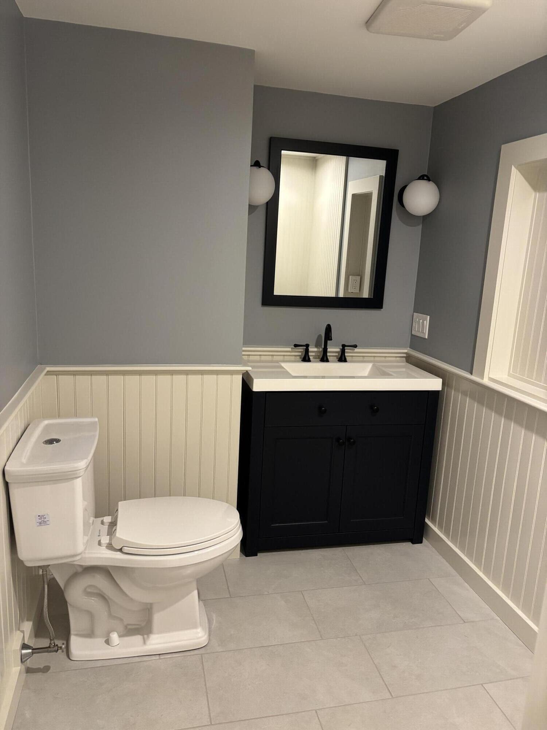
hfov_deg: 53.1
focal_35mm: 26
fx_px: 548
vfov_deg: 67.3
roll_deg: -3.9
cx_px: 274
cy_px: 365
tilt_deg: -12.0
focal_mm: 5.96
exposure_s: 1/60
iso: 250
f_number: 1.6
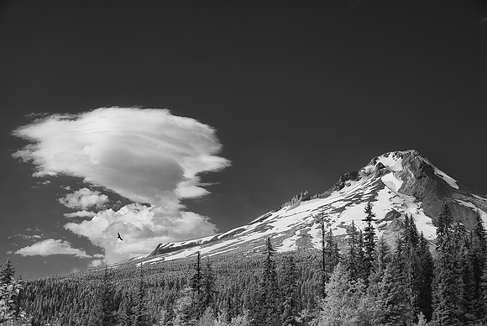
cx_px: 244
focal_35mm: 82
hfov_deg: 24.6
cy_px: 163
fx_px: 1117
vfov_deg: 16.6
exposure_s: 1/80
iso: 100
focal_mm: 55
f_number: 8
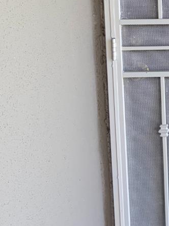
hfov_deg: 15.5
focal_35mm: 88
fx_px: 573
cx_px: 254
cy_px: -4
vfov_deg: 21.4
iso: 64
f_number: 1.6
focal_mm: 5.96
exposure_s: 1/438
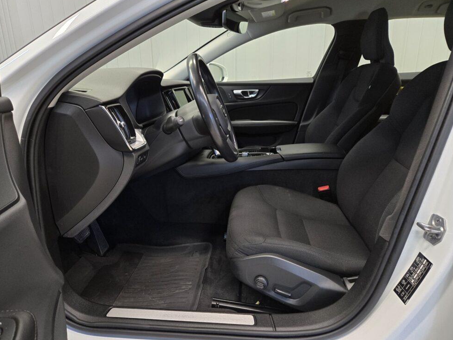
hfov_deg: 71.6
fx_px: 314
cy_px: 171
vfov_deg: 56.8
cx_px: 226
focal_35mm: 24
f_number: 1.8
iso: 250
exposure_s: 1/100
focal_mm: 5.4
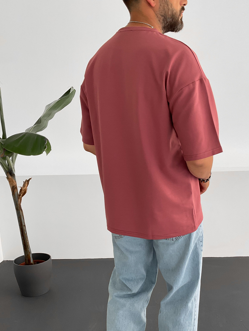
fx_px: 364
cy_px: 208
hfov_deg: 37.5
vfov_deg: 48.5
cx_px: 158
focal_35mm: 38
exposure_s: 1/120
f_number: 1.8
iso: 50
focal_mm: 3
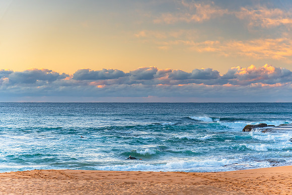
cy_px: 98
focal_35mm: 87
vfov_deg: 15.8
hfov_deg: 23.5
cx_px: 146
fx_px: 702
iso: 400
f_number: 4
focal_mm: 86
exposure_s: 1/80
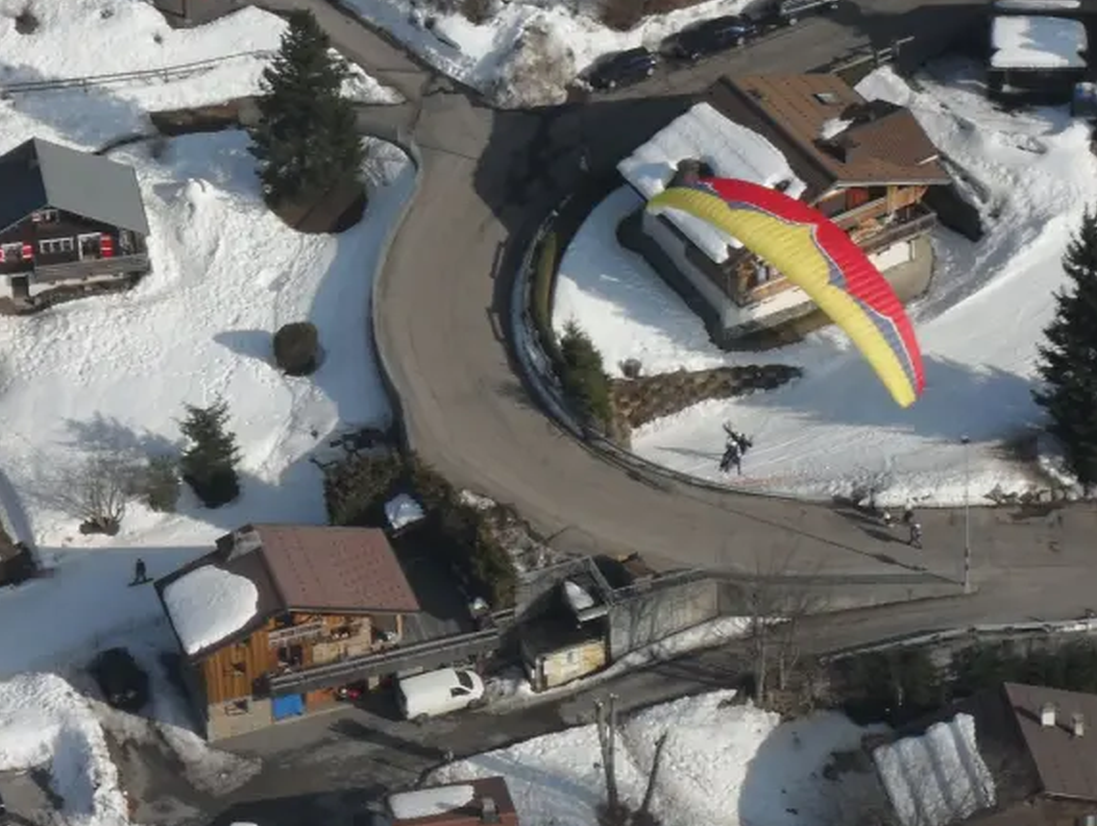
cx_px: 523
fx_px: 3999
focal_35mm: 126
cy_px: 404
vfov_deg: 11.8
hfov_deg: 15.6
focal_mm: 21.5
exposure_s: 1/350
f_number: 7.5
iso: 80
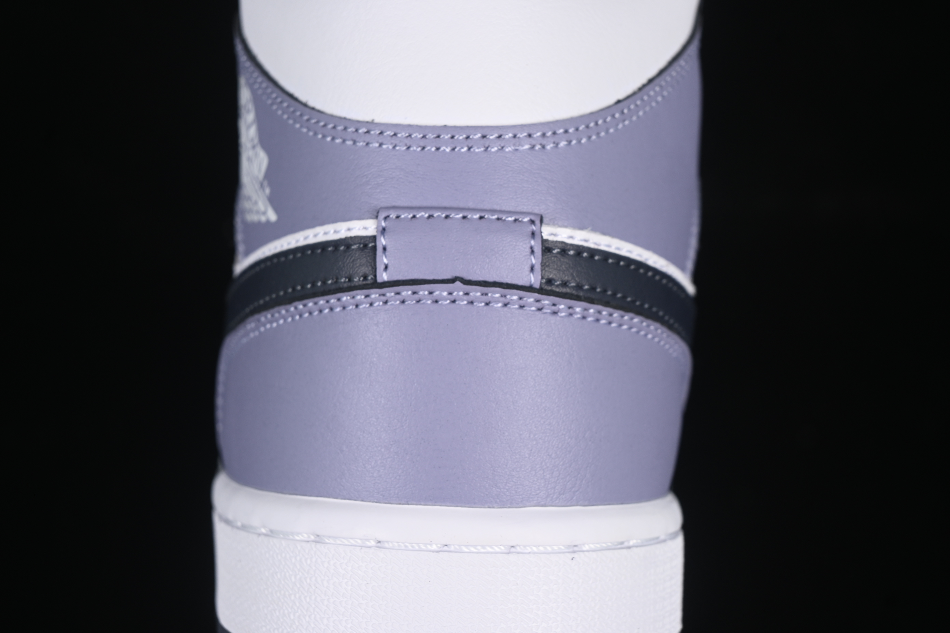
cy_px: 316
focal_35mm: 75
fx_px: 1979
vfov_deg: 18.2
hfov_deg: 27.0
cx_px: 475
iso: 160
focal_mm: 50
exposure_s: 1/80
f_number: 7.1
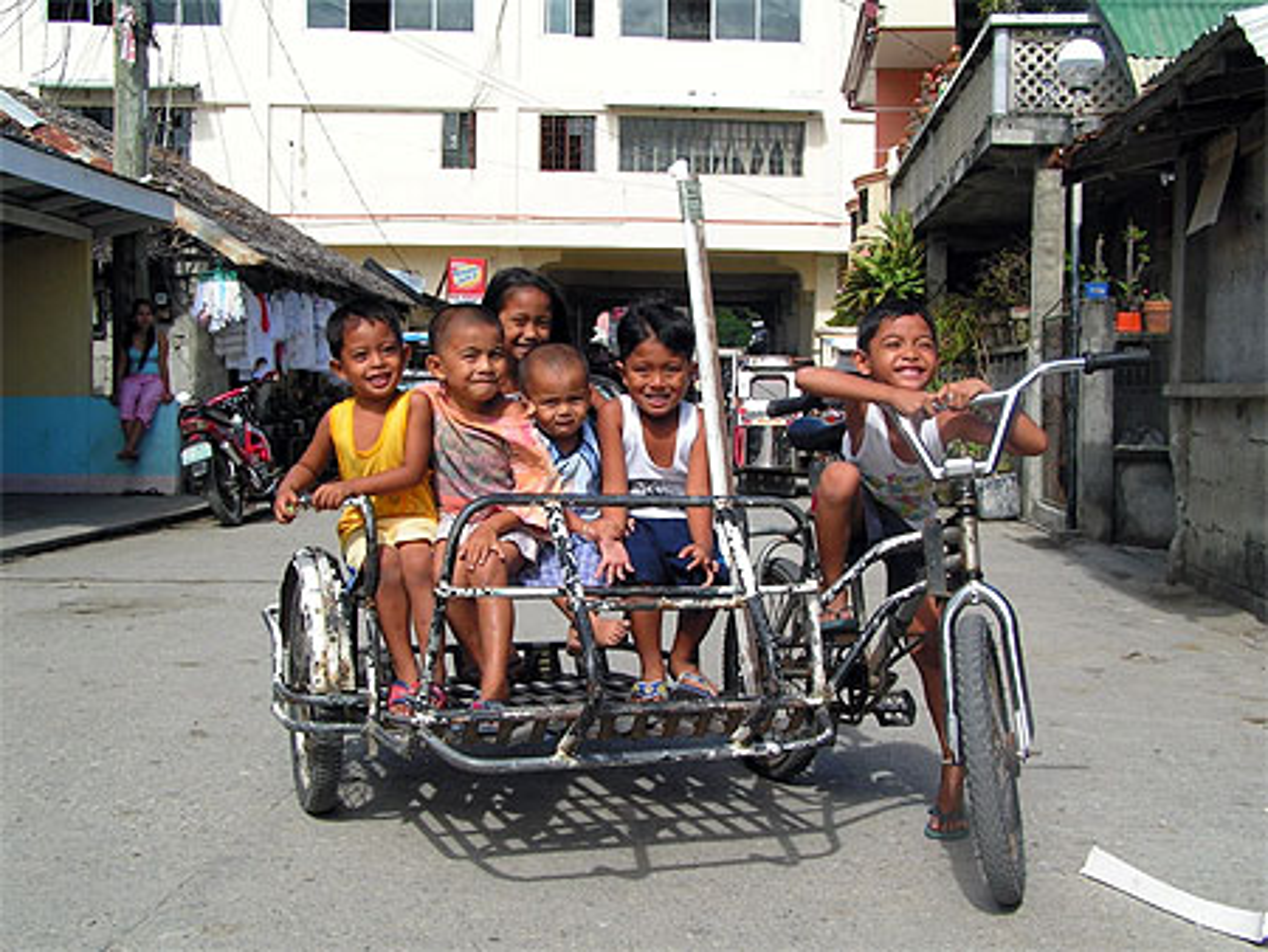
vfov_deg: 35.2
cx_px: 634
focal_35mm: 41
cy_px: 476
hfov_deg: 45.8
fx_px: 1503
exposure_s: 1/320
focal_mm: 6.8
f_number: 5.6
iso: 50
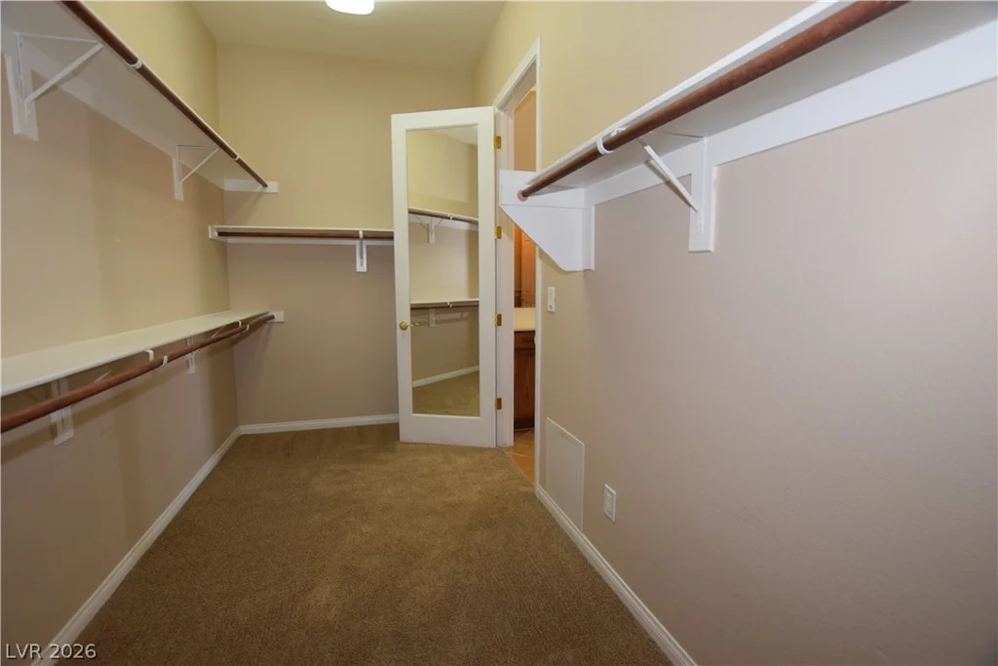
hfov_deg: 100.4
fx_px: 416
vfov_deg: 77.3
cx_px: 499
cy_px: 333
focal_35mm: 15
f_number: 4.5
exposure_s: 1/80
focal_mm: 10
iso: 800
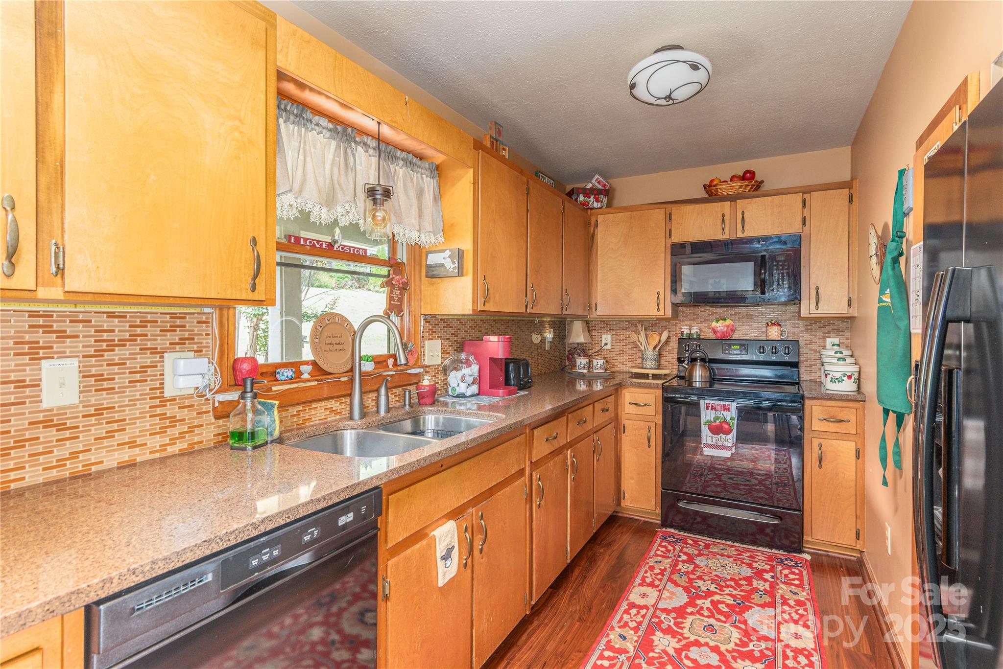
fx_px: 474
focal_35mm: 17
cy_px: 334
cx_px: 502
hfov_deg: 93.3
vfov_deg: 70.5
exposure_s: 1/15
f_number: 7.1
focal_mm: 17
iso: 320
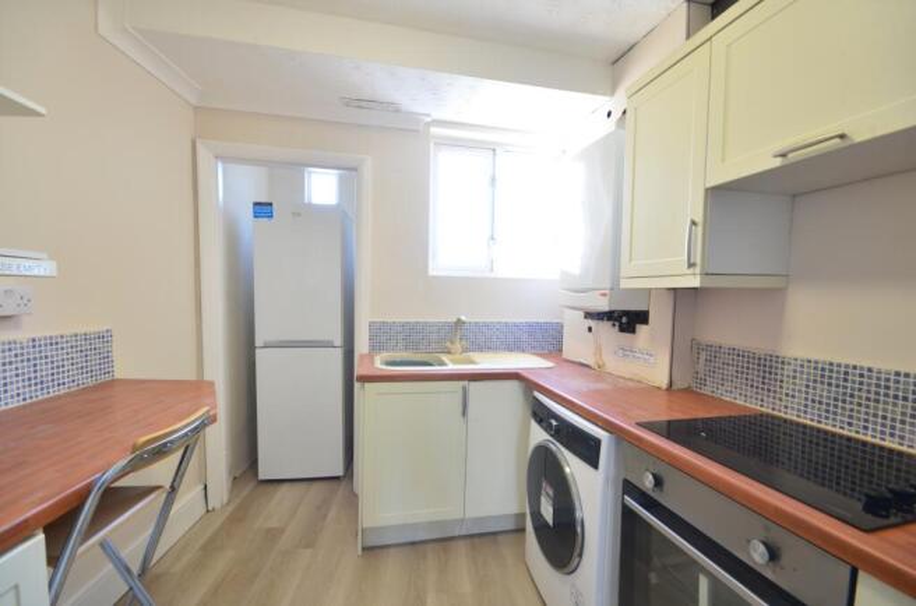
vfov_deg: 77.0
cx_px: 458
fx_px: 381
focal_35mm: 15
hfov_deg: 100.5
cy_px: 303
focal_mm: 10
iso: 160
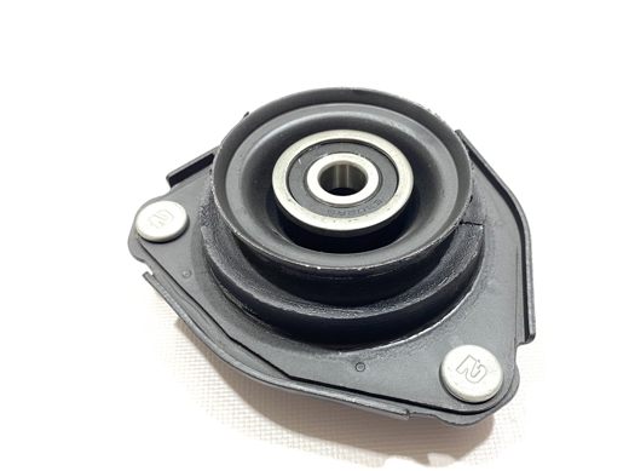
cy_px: 265
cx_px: 359
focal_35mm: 32
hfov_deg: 56.6
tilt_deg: -53.5
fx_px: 581
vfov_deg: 44.0
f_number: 1.8
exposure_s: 1/50
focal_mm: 4.25
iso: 80
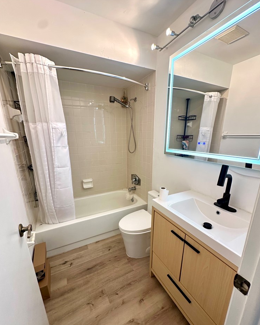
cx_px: 130
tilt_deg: -15.9
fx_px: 144
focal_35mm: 15
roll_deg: +0.6
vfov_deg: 96.6
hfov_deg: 84.0
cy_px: 177
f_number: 2.2
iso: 125
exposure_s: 1/120
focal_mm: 2.22
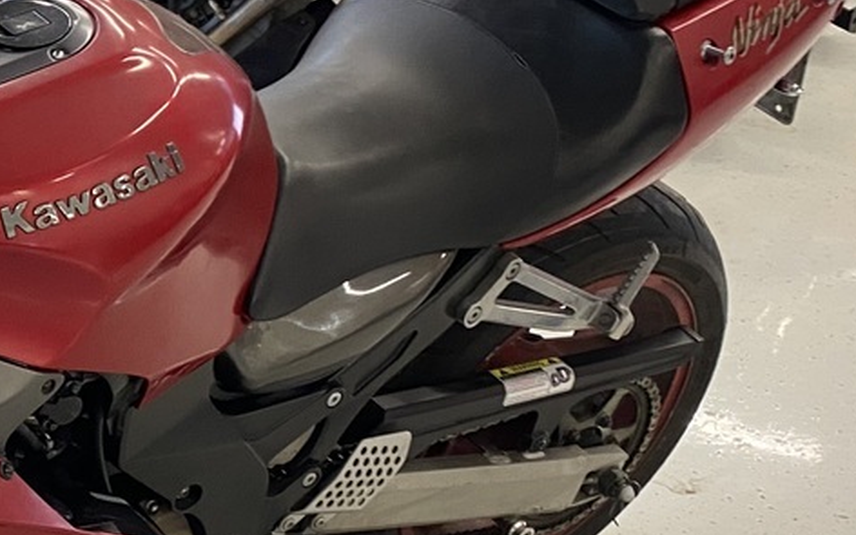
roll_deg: +2.9
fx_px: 1960
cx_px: -105
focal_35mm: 84
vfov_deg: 15.5
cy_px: 337
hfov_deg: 23.1
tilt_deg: -23.8
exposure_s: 1/50
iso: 125
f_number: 1.8
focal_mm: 4.25
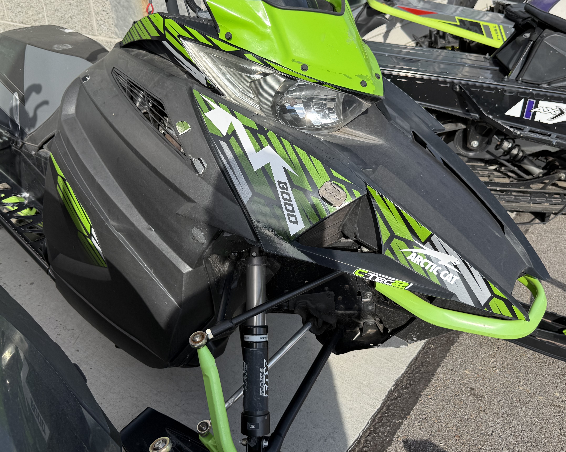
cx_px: 266
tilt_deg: -25.2
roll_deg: +2.6
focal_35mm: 31
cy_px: 183
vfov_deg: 46.9
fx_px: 519
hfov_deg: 57.1
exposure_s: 1/2703
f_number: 1.78
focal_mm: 6.76
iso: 80
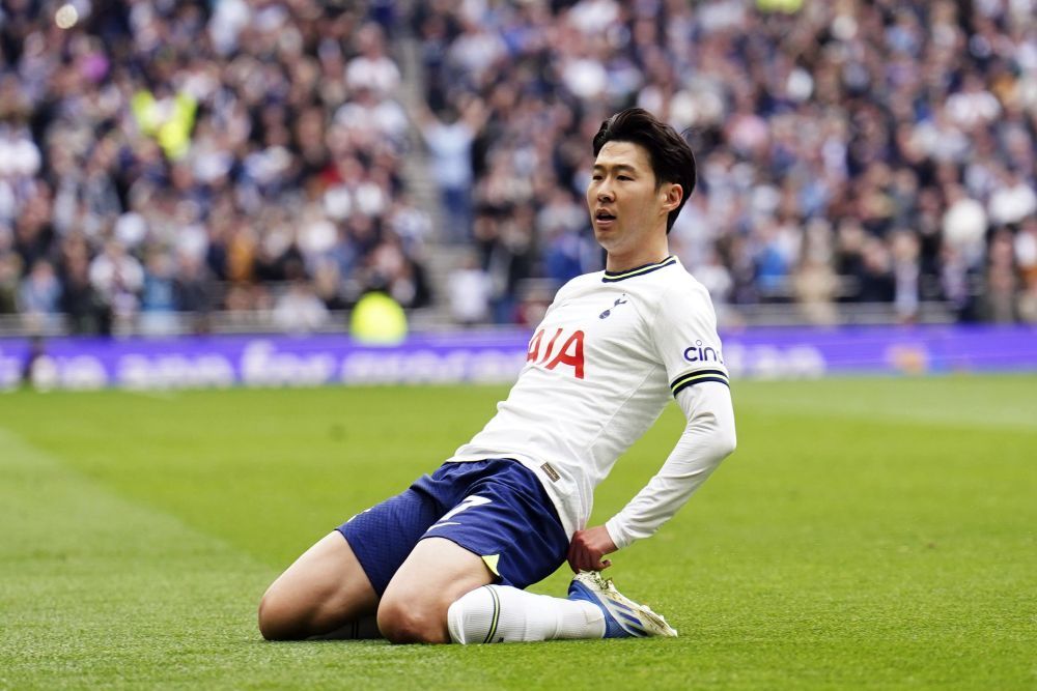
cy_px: 346
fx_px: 4667
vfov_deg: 8.5
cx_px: 518
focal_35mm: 162
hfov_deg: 12.7
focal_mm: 162
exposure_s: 1/1600
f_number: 2.8
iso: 640
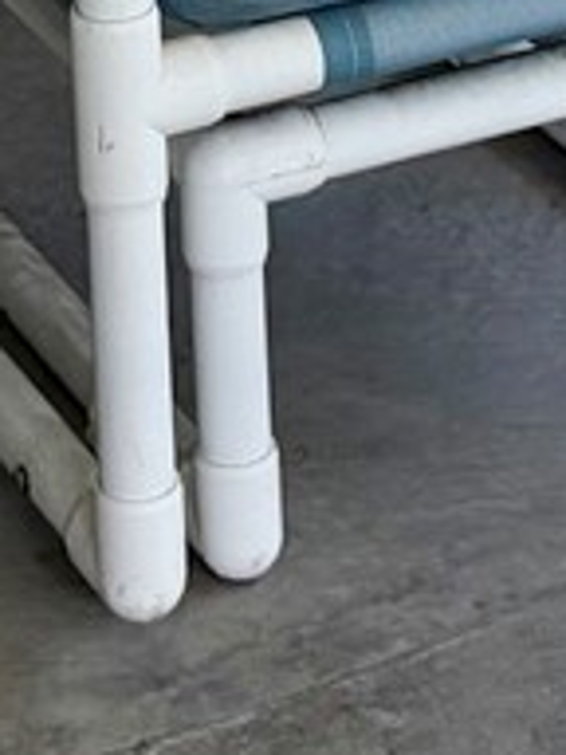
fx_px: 4360
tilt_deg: -12.2
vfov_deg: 9.0
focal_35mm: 200
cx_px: 240
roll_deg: +2.0
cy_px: -1042
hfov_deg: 7.4
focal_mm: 6.76
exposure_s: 1/878
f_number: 1.78
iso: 100
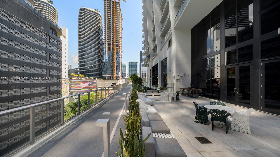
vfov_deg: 78.4
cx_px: 138
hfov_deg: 110.8
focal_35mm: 13
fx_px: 97
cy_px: 78
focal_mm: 12
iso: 500
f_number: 22
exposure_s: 1/80
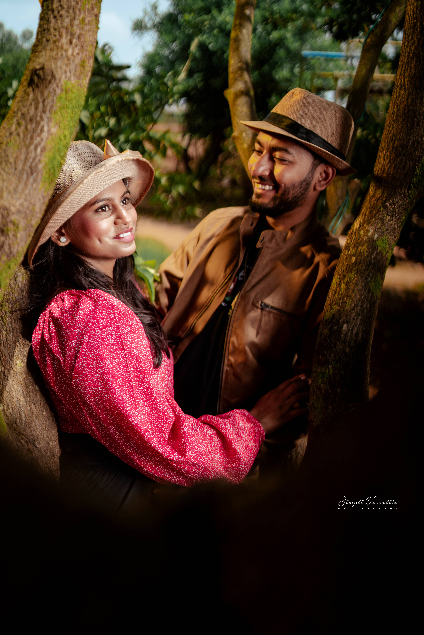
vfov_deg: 53.1
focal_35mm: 36
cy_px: 322
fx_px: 636
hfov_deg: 36.9
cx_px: 216
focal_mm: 35
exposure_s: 1/6400
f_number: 1.4
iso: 100
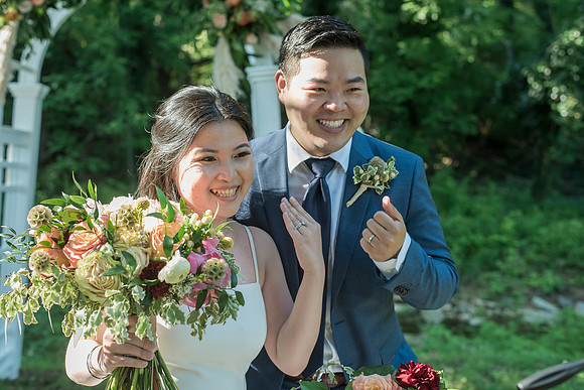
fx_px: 811
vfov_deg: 27.0
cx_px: 292
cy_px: 195
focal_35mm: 50
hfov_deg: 39.6
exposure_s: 1/500
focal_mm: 50
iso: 1000
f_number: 4
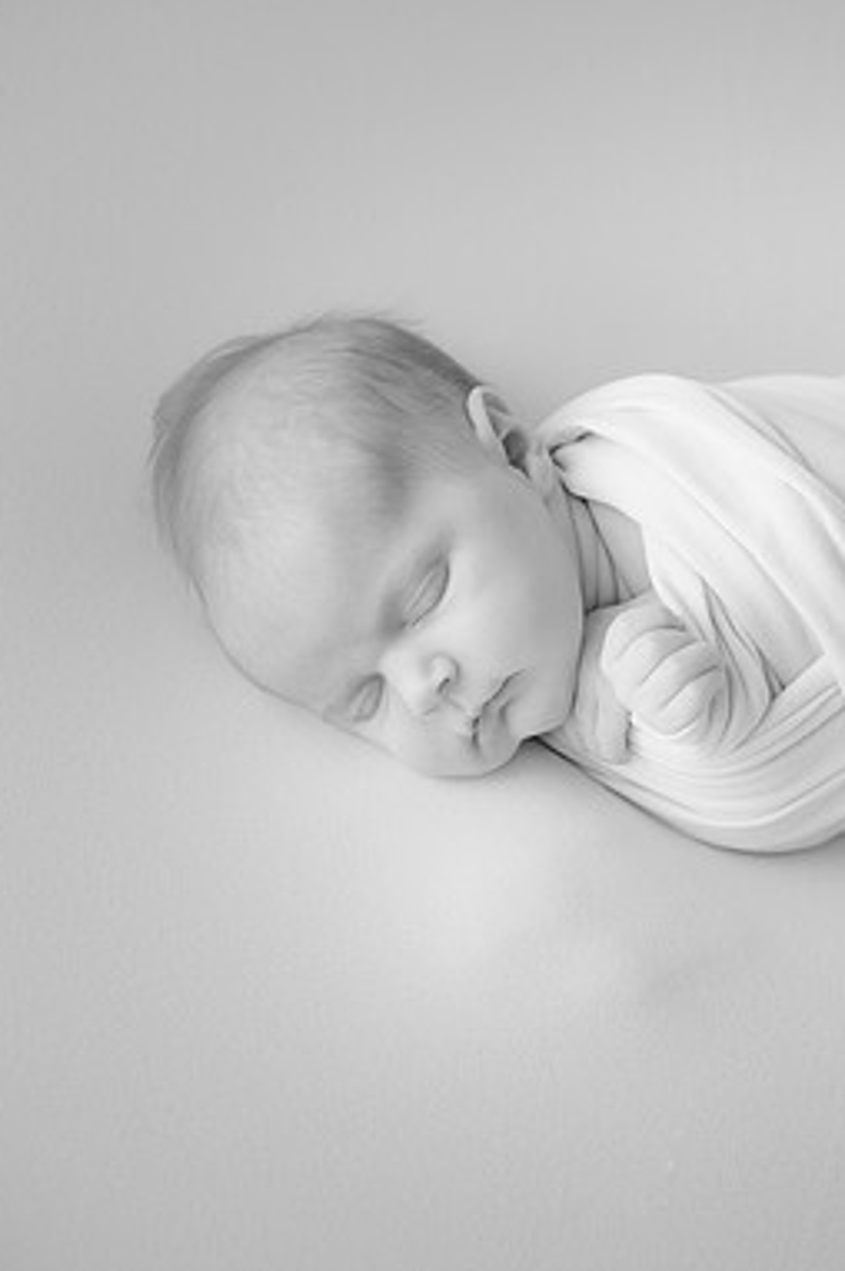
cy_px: 634
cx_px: 702
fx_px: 2680
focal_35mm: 76
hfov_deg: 17.7
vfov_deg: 26.7
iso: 160
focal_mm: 50
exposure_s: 1/160
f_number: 2.8
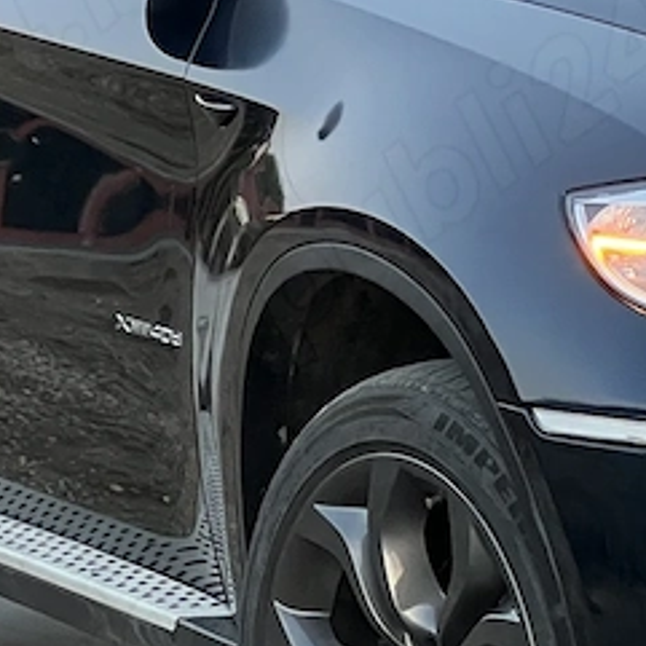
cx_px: 850
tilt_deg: -3.2
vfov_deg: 6.2
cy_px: 166
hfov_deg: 6.2
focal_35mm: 282
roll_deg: +1.0
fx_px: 5954
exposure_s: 1/47
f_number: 2.8
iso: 320
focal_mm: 9
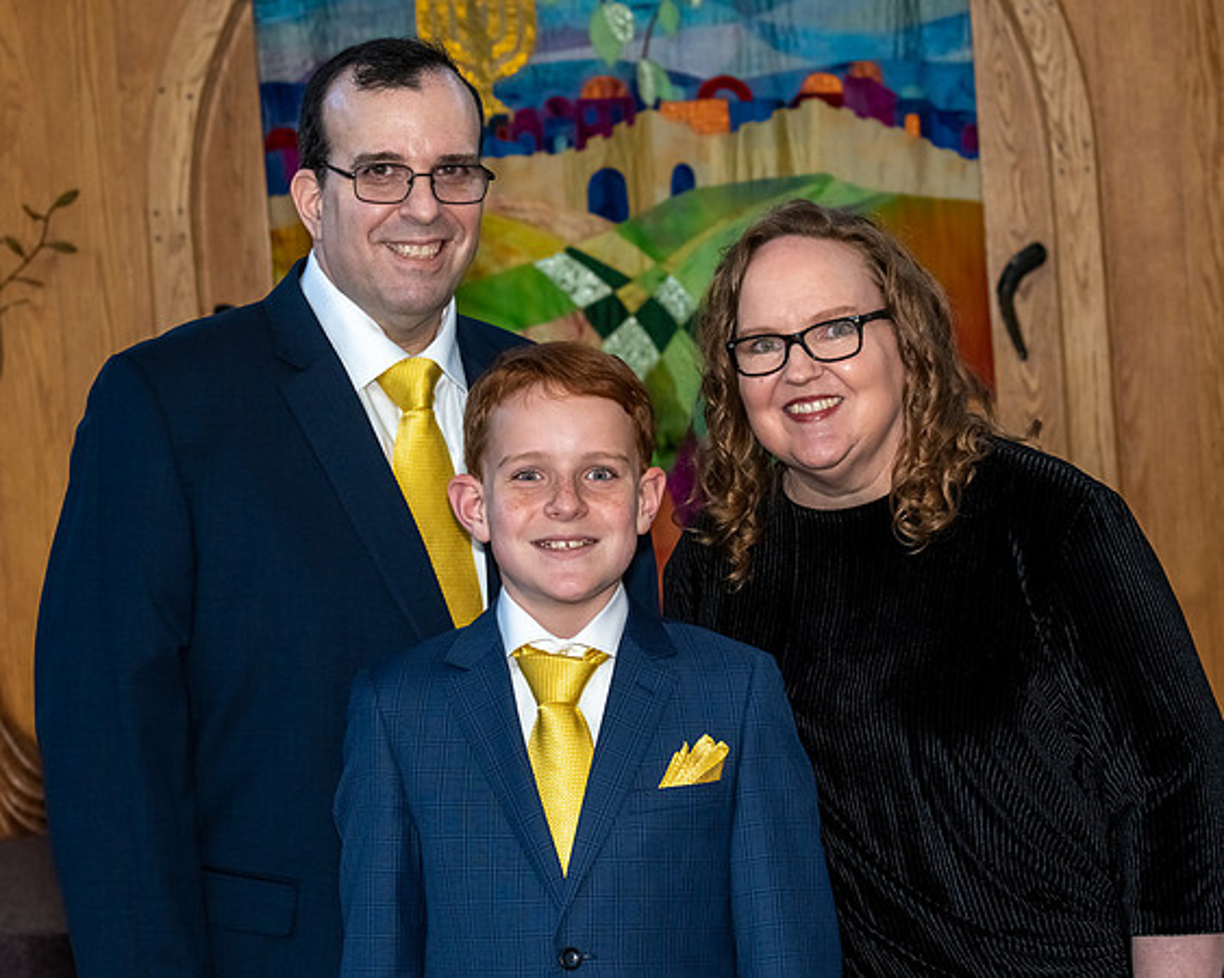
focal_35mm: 134
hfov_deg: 14.4
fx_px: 4847
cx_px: 540
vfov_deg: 11.5
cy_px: 510
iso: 500
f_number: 7.1
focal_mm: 75
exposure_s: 1/250
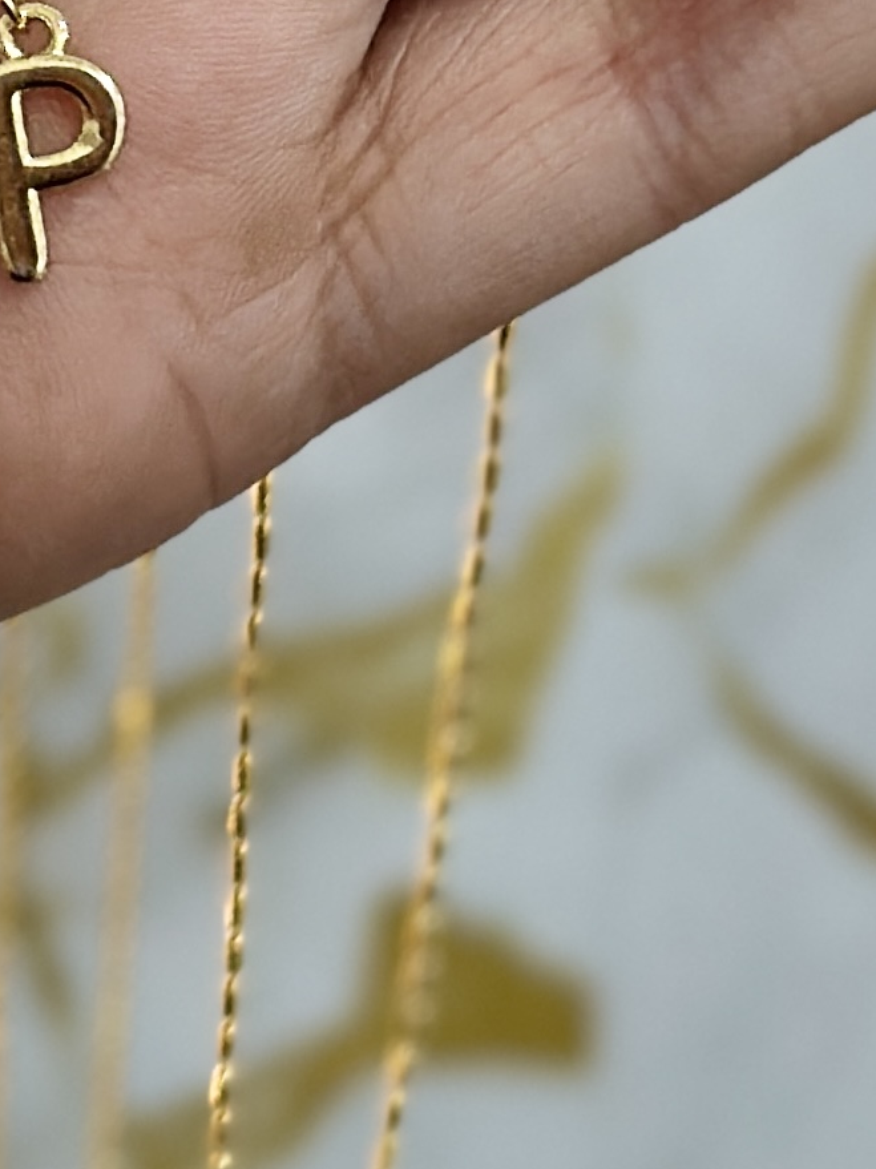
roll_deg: -2.5
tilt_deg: -24.5
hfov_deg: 11.0
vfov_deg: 14.2
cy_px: -352
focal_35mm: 133
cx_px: -24
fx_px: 4489
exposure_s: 1/60
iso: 125
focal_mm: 6.86
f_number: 1.78
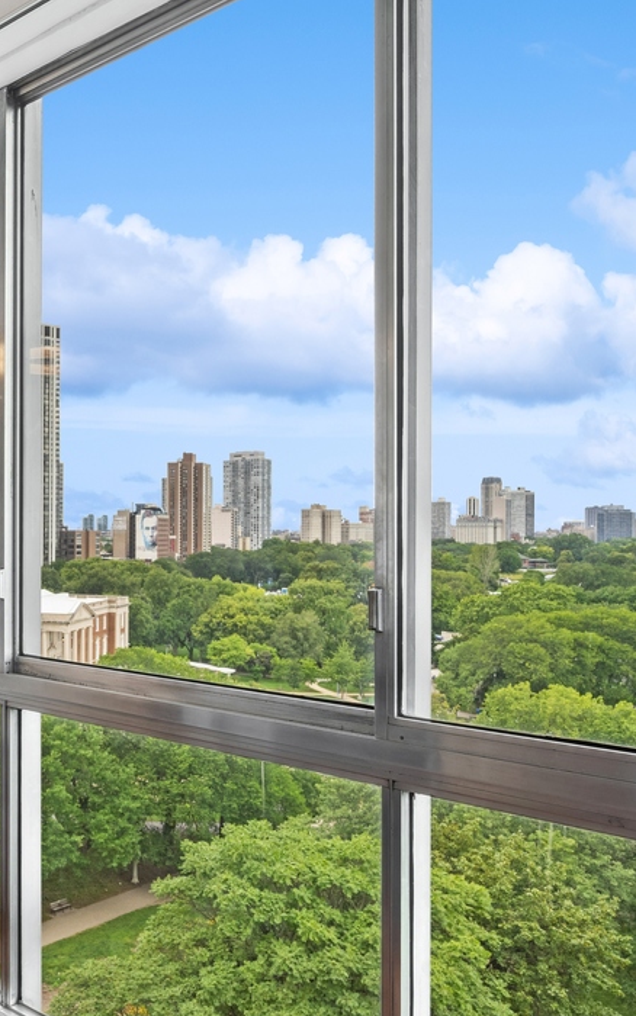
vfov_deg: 58.0
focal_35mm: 33
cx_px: -41
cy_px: 552
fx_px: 914
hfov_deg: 34.0
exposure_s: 1/10
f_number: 9.5
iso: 200
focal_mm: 14
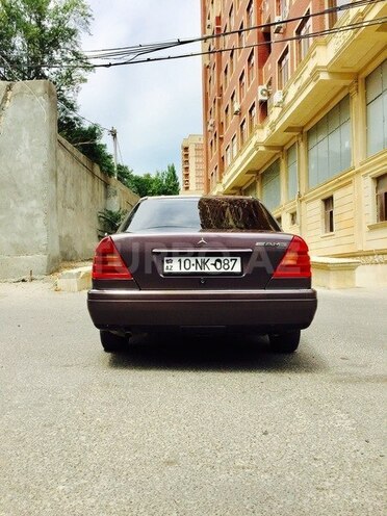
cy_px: 258
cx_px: 194
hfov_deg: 48.2
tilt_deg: +2.6
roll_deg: +0.8
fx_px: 432
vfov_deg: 61.7
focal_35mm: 29
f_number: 2.2
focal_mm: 4.15
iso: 32
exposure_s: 1/2083
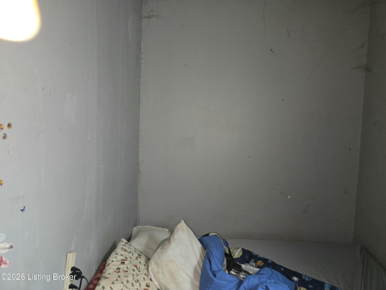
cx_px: 193
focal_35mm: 23
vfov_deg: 58.9
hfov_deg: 73.9
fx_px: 256
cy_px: 145
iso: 125
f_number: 1.8
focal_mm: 5.4
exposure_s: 1/17.2
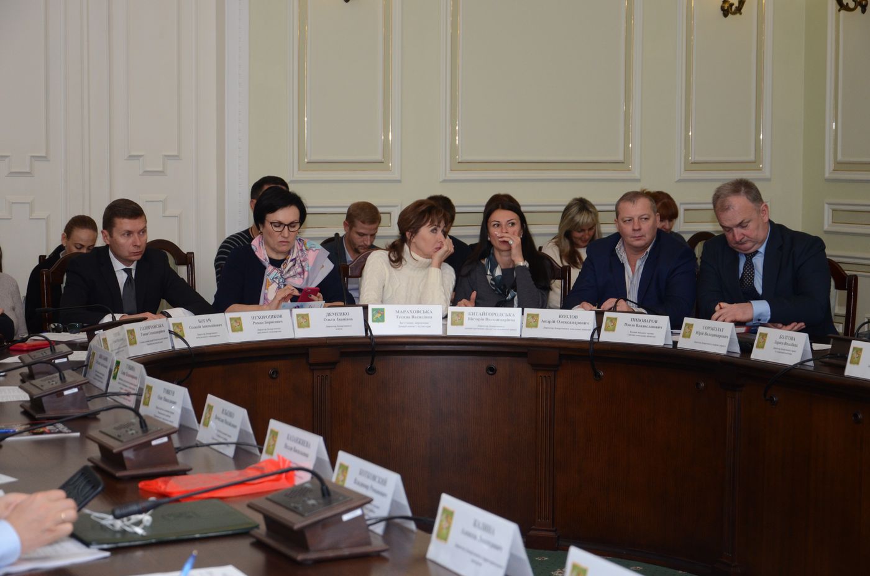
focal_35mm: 72
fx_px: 1736
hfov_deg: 28.1
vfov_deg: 18.8
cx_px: 435
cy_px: 288
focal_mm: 48
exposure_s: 1/250
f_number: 4.8
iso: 800
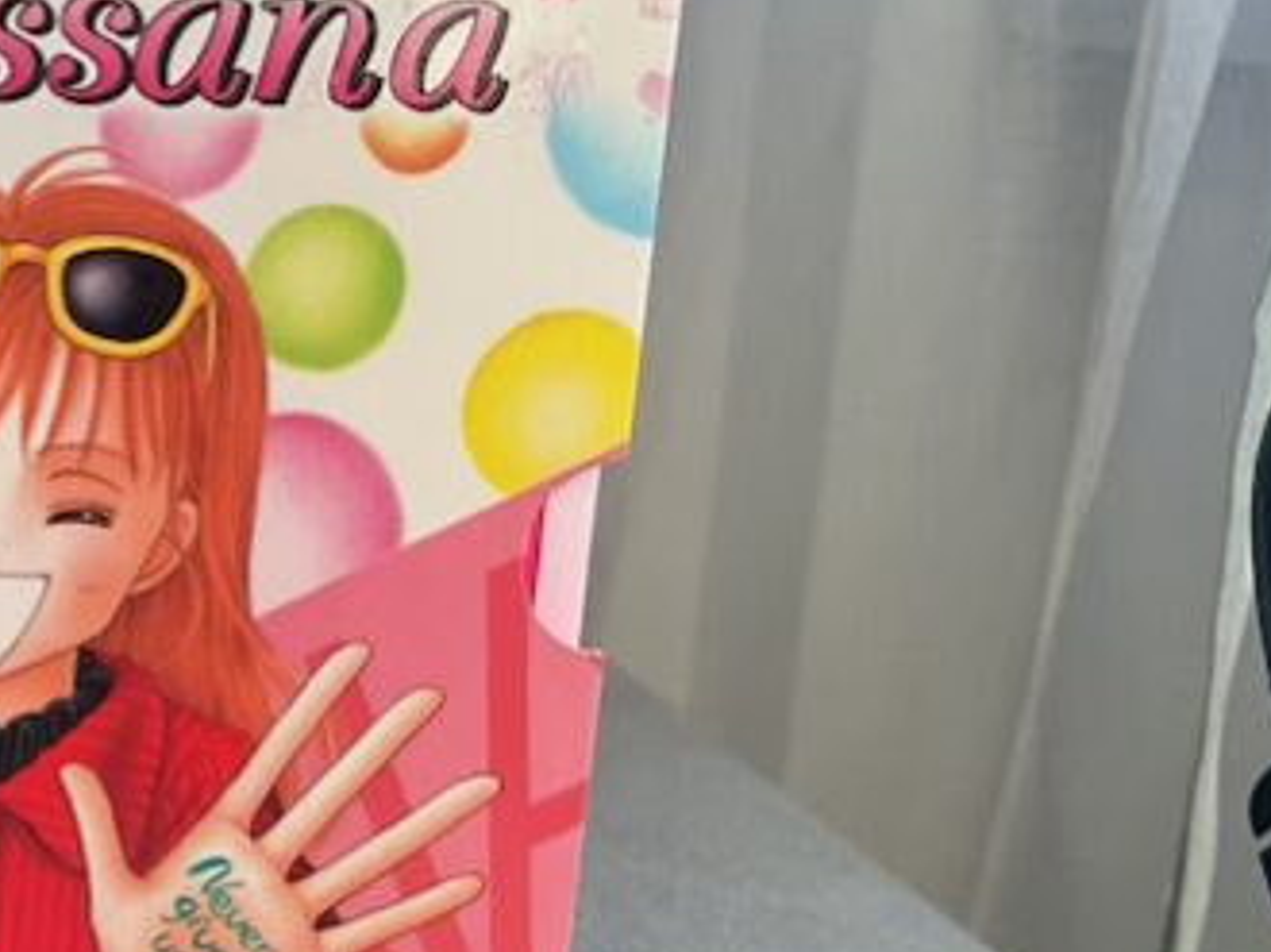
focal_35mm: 90
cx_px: -478
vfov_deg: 16.3
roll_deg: -1.3
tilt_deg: -15.6
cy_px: 759
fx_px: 3302
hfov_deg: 19.7
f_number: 1.8
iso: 40
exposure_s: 1/120
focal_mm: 3
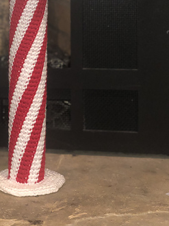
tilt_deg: -5.4
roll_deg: +0.6
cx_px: 23
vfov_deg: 19.0
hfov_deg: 14.5
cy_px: 13
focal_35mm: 101
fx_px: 658
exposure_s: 1/30
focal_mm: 6
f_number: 2.4
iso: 64
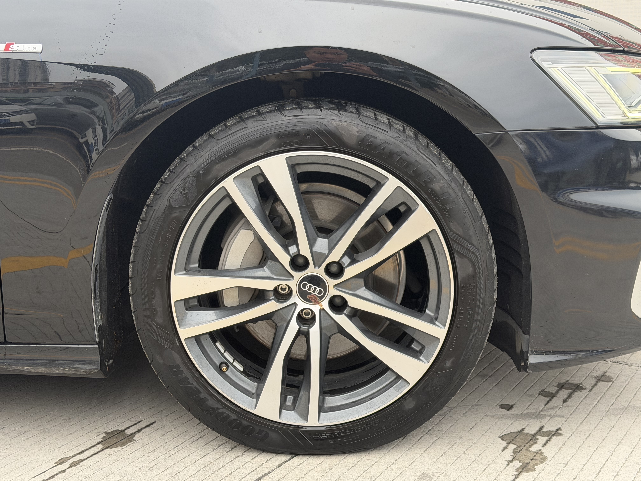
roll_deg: +2.4
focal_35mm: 48
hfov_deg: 39.7
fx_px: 889
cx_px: 320
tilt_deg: -12.1
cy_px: 240
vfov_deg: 30.3
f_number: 1.78
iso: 100
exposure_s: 1/60
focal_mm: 6.76
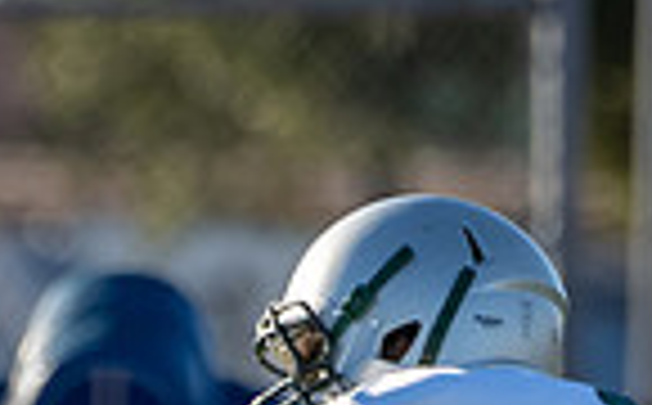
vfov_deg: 0.5
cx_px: 480
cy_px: 441
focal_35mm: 2889
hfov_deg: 0.7
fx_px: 51236
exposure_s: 1/1250
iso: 400
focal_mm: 400
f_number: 5.6
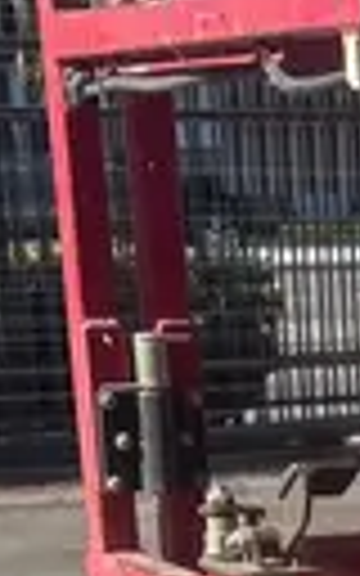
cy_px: 1033
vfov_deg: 12.2
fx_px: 2480
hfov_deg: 7.7
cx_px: 850
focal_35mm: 158
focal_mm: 5.7
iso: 50
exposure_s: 1/4274
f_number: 1.5
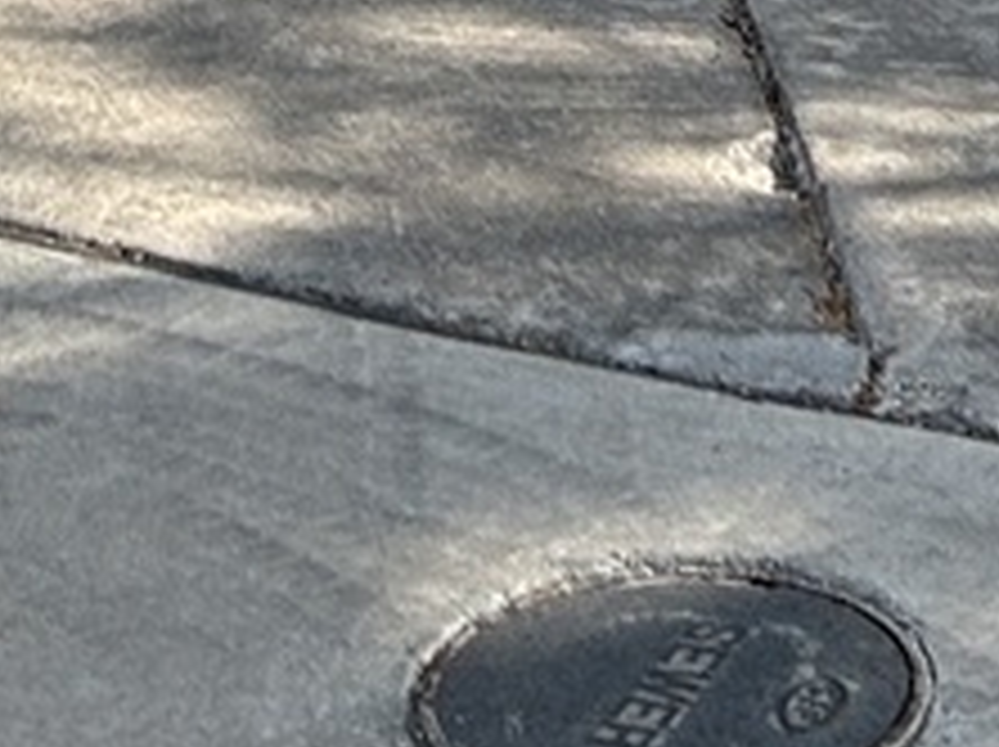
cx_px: 189
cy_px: -1462
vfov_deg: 7.7
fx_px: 4872
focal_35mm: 169
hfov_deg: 11.7
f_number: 1.5
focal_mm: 5.7
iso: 50
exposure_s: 1/1645
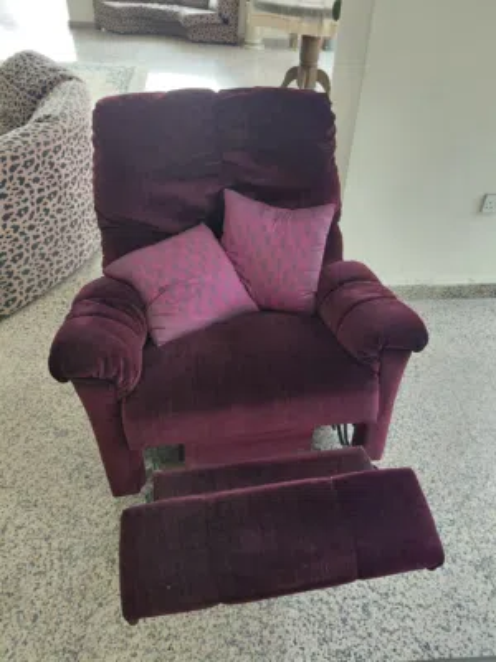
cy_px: 331
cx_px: 248
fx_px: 478
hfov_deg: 54.9
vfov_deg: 69.4
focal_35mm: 25
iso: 400
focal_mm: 4.69
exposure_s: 1/50.1
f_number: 1.8
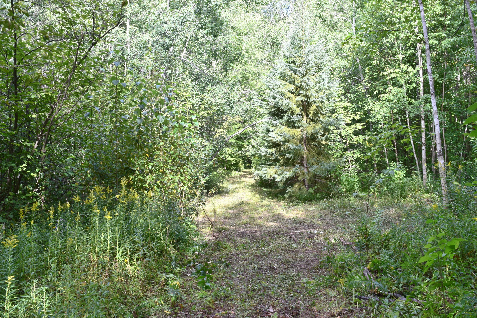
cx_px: 241
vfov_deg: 35.9
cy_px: 155
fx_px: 490
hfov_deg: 51.9
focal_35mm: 37
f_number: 9
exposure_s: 1/125
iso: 400
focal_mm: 24
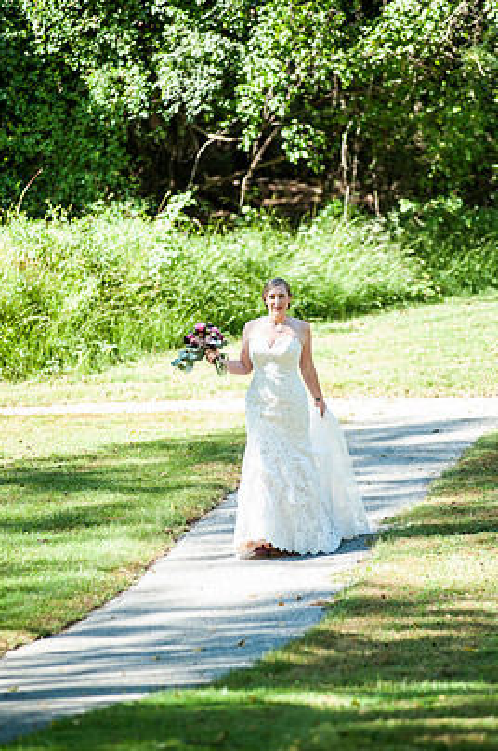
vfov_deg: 9.2
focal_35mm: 223
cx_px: 270
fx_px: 4643
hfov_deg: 6.1
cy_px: 370
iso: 160
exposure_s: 1/250
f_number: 2.8
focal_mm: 200
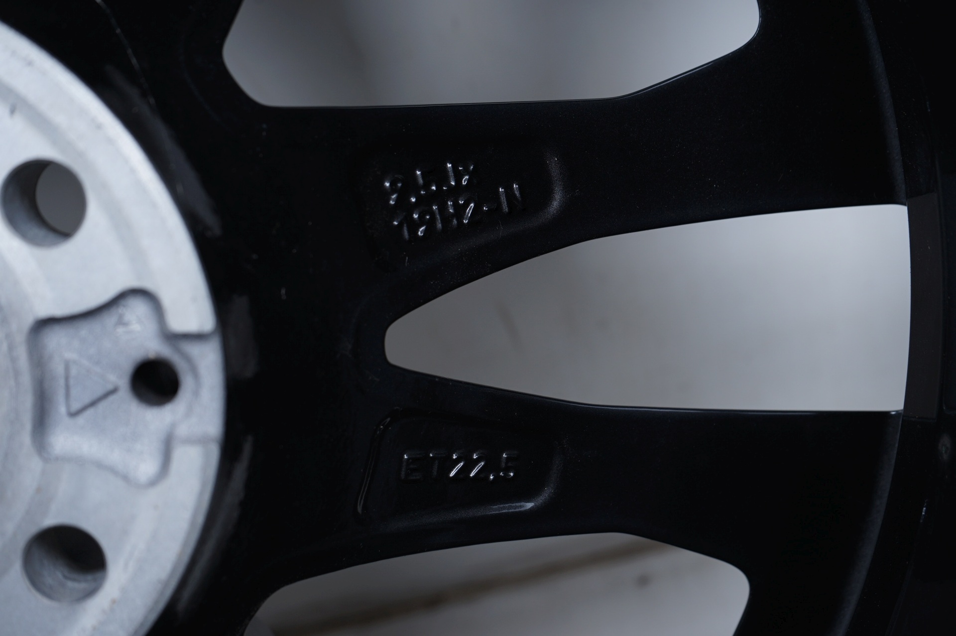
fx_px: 1327
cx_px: 478
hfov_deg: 39.6
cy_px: 318
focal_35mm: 50
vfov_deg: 27.0
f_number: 7.1
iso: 250
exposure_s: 1/125
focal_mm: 50
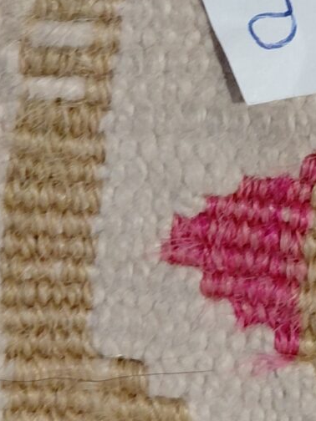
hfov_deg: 11.5
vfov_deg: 14.9
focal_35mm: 127
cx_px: 366
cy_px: -100
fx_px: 1546
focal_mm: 4.69
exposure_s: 1/50.1
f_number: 1.8
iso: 250
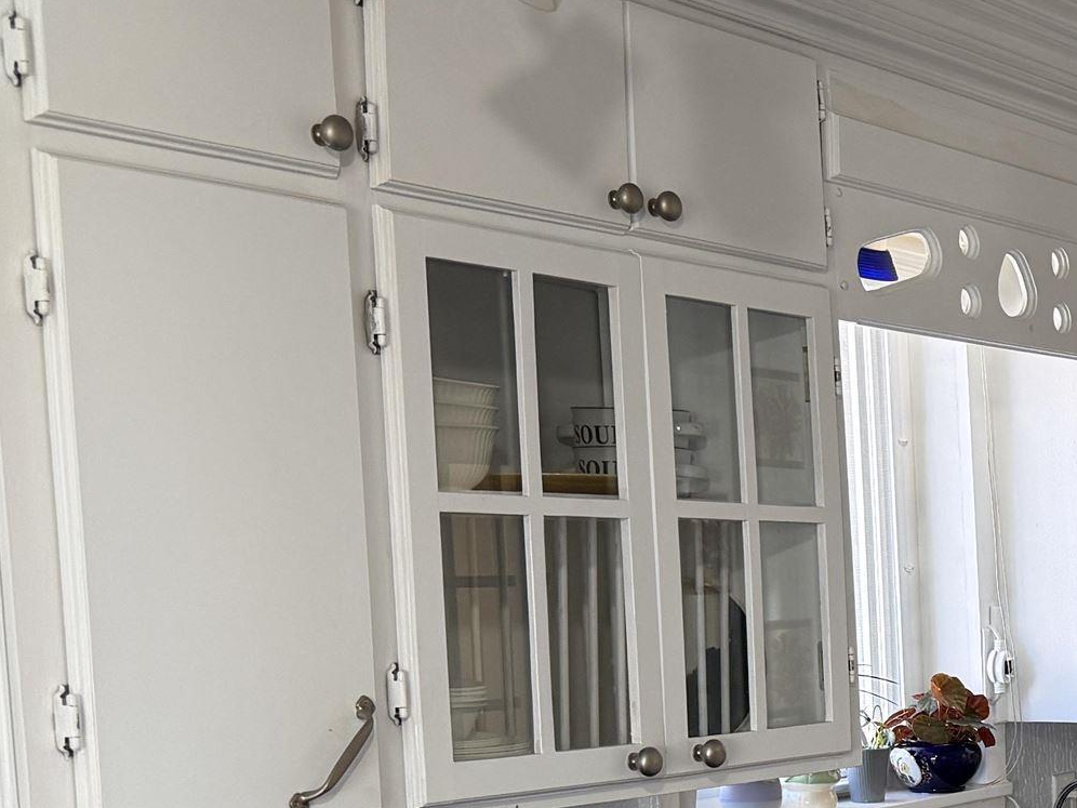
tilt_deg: -4.8
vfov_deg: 19.5
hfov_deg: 22.9
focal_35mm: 74
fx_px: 2302
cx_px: 1468
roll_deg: +0.7
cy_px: 758
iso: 125
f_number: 1.78
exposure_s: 1/60
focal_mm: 6.76
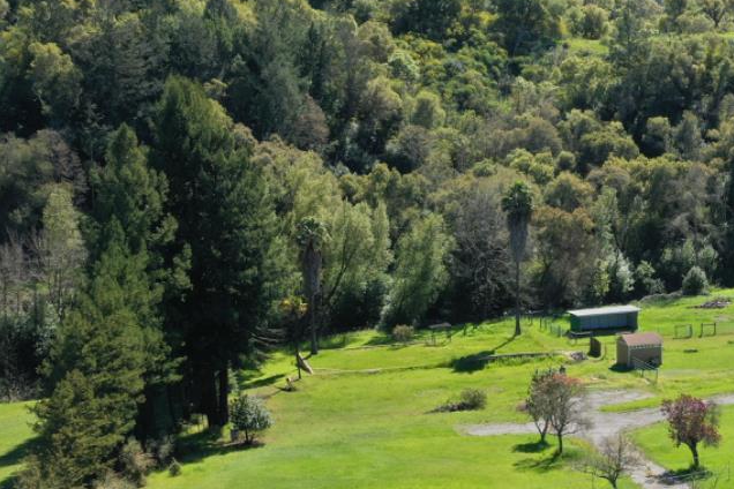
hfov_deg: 28.9
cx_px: 698
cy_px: 401
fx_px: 1346
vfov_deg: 20.3
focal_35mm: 66
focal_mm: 10.26
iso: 100
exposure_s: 1/200
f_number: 6.3
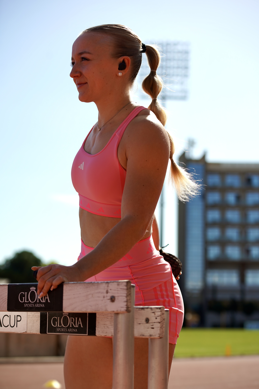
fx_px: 820
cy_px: 194
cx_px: 130
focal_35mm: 76
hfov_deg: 17.9
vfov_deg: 26.7
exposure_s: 1/1250
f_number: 4.5
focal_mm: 76
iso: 100
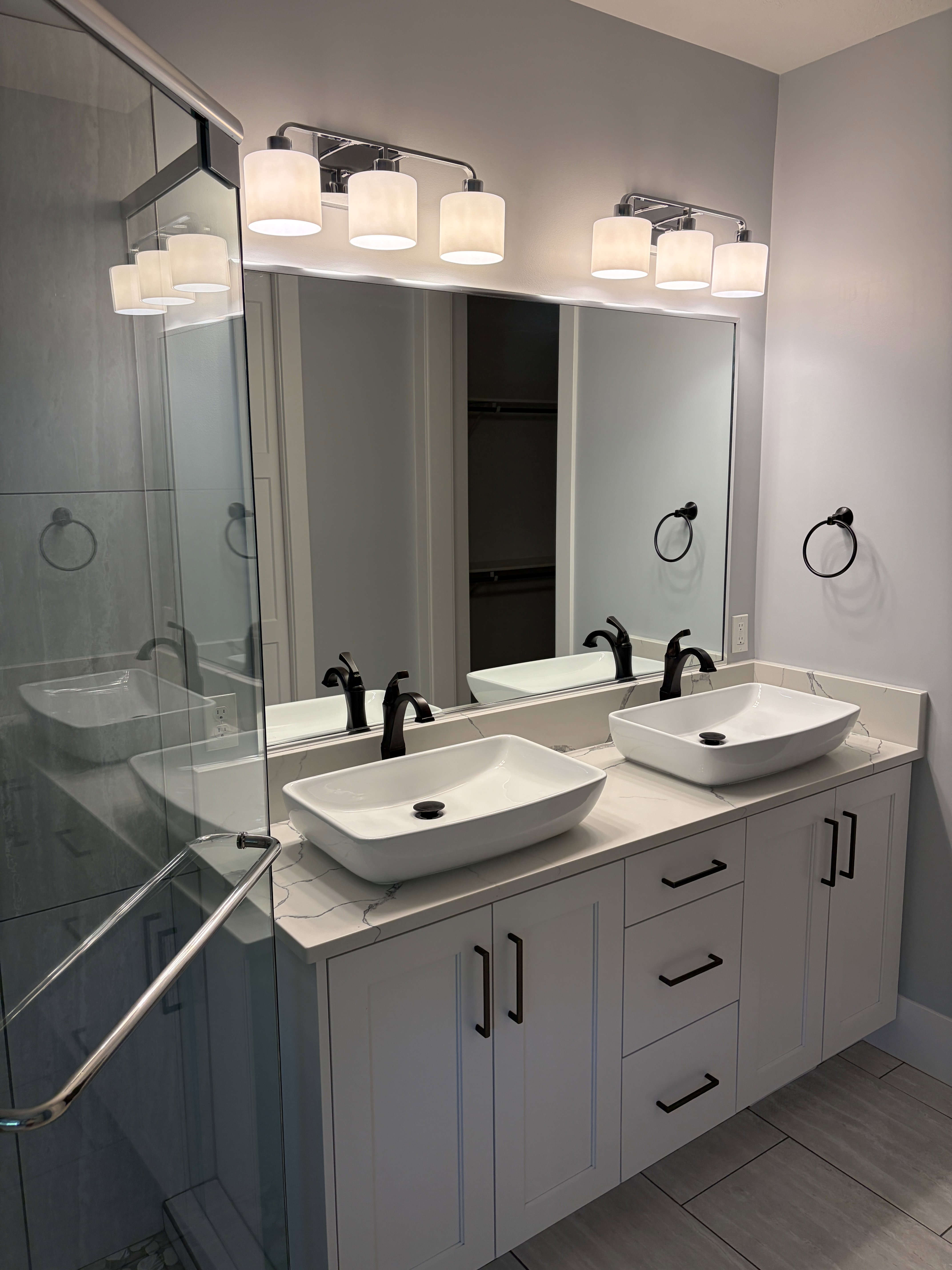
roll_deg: +0.5
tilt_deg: -9.6
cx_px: 476
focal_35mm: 26
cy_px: 635
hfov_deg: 53.1
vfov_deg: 67.3
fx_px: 953
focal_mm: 5.96
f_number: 1.6
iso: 80
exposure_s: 1/208
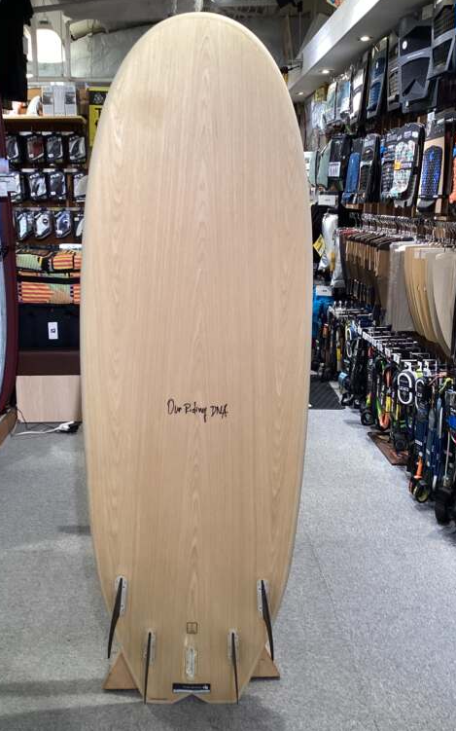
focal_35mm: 35
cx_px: 191
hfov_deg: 36.2
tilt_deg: -12.6
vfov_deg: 55.3
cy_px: 362
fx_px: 696
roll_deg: -0.2
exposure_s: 1/60
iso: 100
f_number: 2.4
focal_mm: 3.3
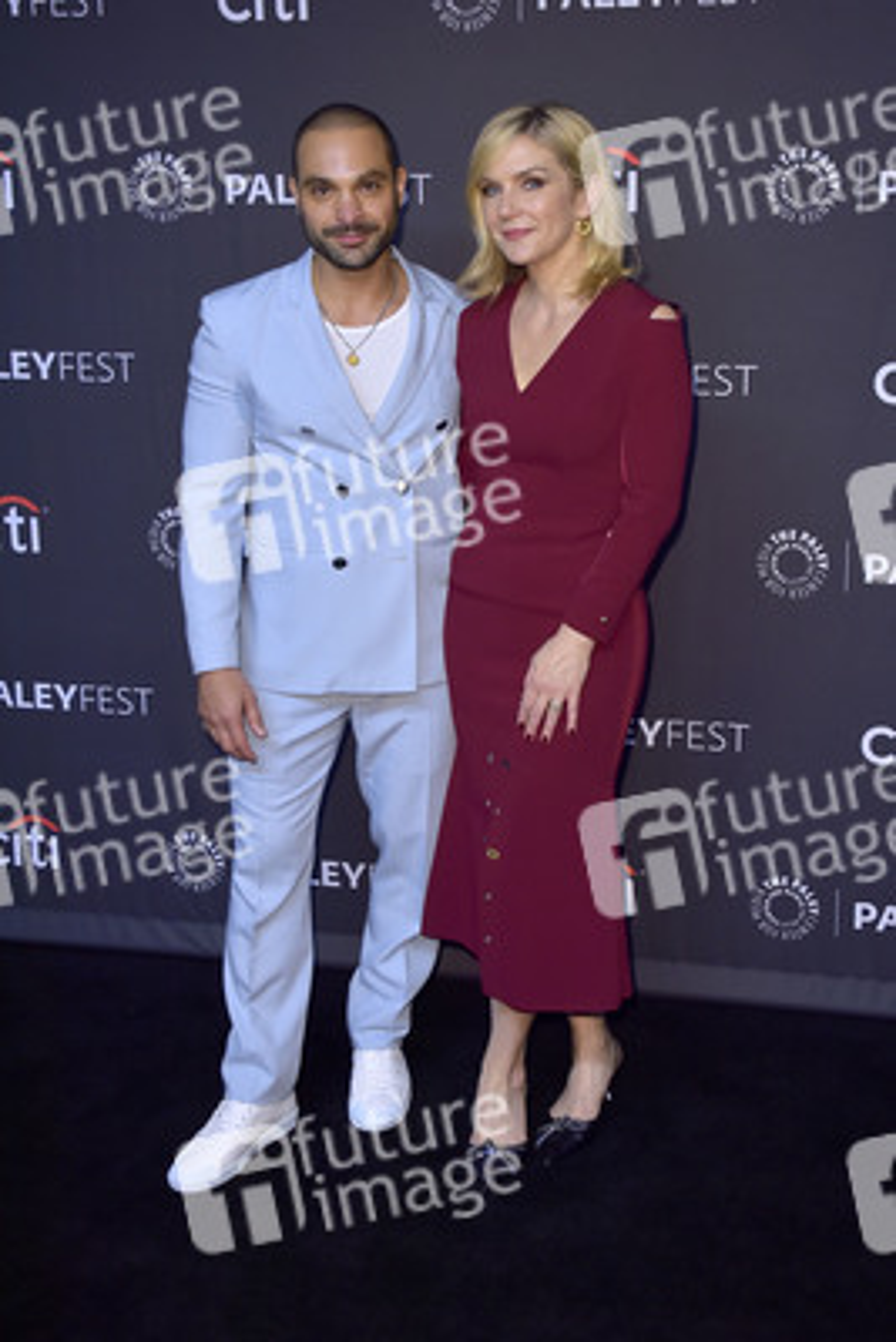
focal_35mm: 42
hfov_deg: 31.9
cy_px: 671
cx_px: 448
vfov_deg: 46.4
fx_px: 1567
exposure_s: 1/250
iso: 500
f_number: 7.1
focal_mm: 42
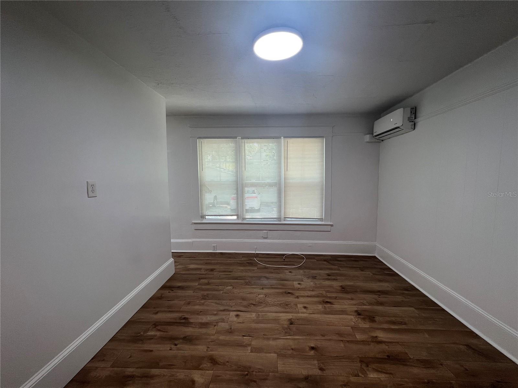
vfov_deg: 89.9
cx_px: 259
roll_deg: +0.2
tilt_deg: -4.4
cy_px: 194
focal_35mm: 13
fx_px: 195
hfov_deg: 106.2
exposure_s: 1/120
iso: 160
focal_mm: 1.57
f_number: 1.8
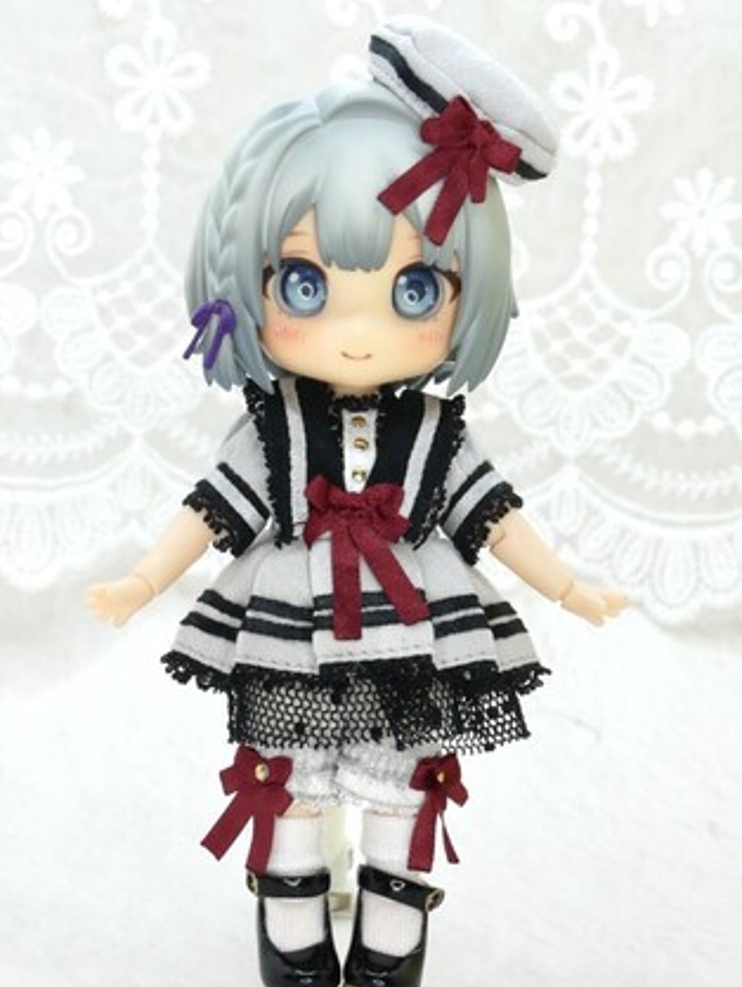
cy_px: 524
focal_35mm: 39
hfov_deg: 36.8
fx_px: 1113
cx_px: 343
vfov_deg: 47.8
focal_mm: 17
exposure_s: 1/50
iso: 200
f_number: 5.6
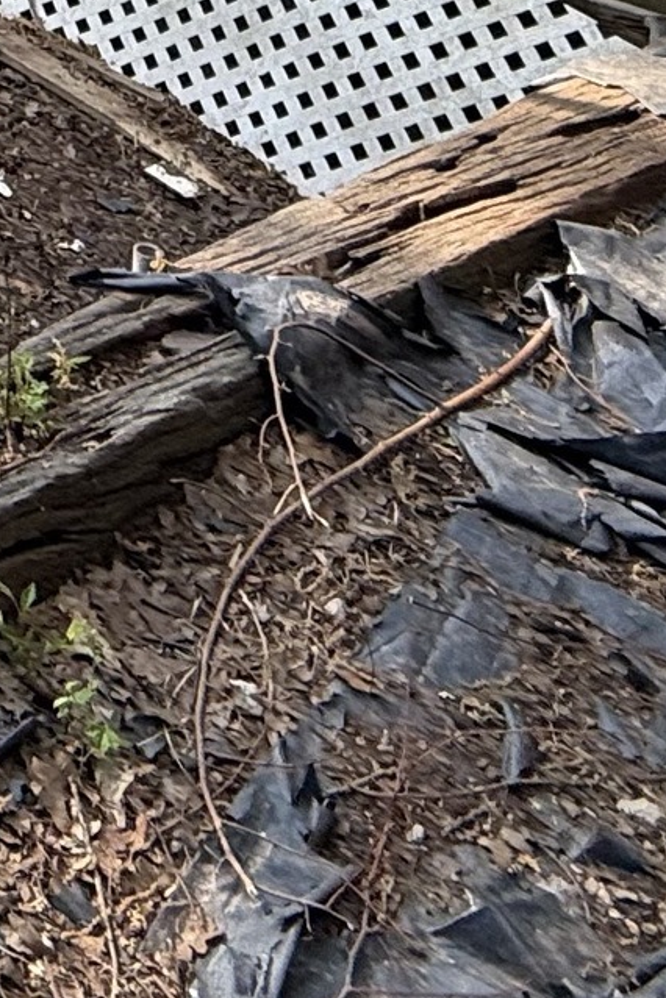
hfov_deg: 14.5
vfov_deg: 20.6
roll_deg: +0.2
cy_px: -782
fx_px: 1942
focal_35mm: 70
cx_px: -818
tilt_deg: -8.1
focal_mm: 2.22
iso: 64
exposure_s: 1/296
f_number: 2.2
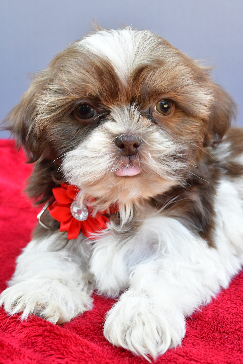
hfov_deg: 31.9
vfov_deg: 46.4
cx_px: 122
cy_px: 182
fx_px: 425
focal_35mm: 42
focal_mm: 28
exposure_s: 1/200
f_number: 10
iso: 3200
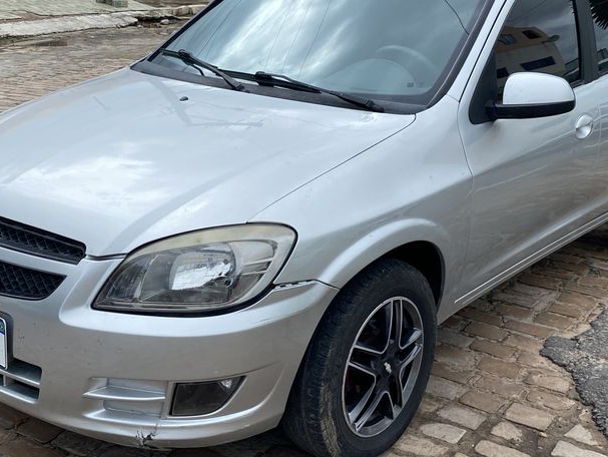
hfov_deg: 46.8
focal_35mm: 40
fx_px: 703
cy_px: 192
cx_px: 319
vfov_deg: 35.9
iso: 32
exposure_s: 1/2755
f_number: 1.8
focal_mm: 4.25
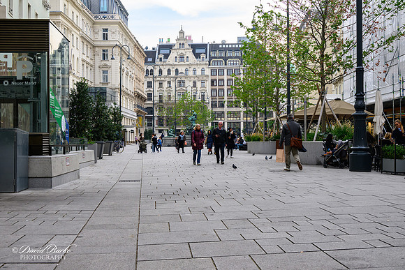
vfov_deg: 30.5
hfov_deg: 44.5
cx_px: 202
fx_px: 495
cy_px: 135
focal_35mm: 44
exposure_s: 1/250
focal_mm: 44
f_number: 8
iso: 400
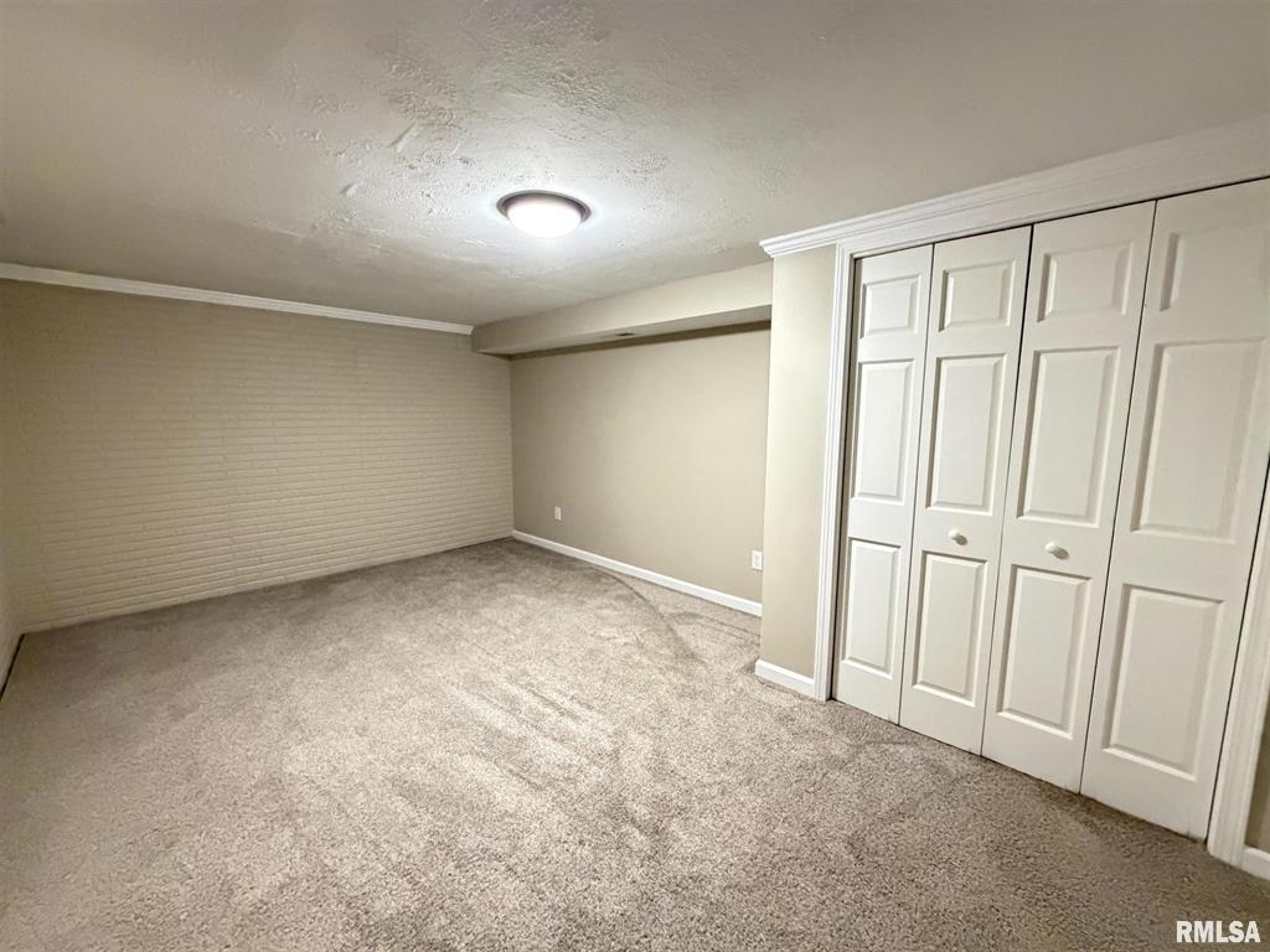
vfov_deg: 85.7
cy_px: 476
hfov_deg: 102.1
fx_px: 514
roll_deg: -0.6
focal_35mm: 14
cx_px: 635
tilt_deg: -7.7
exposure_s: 1/40
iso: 1000
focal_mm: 2.22
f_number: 2.2
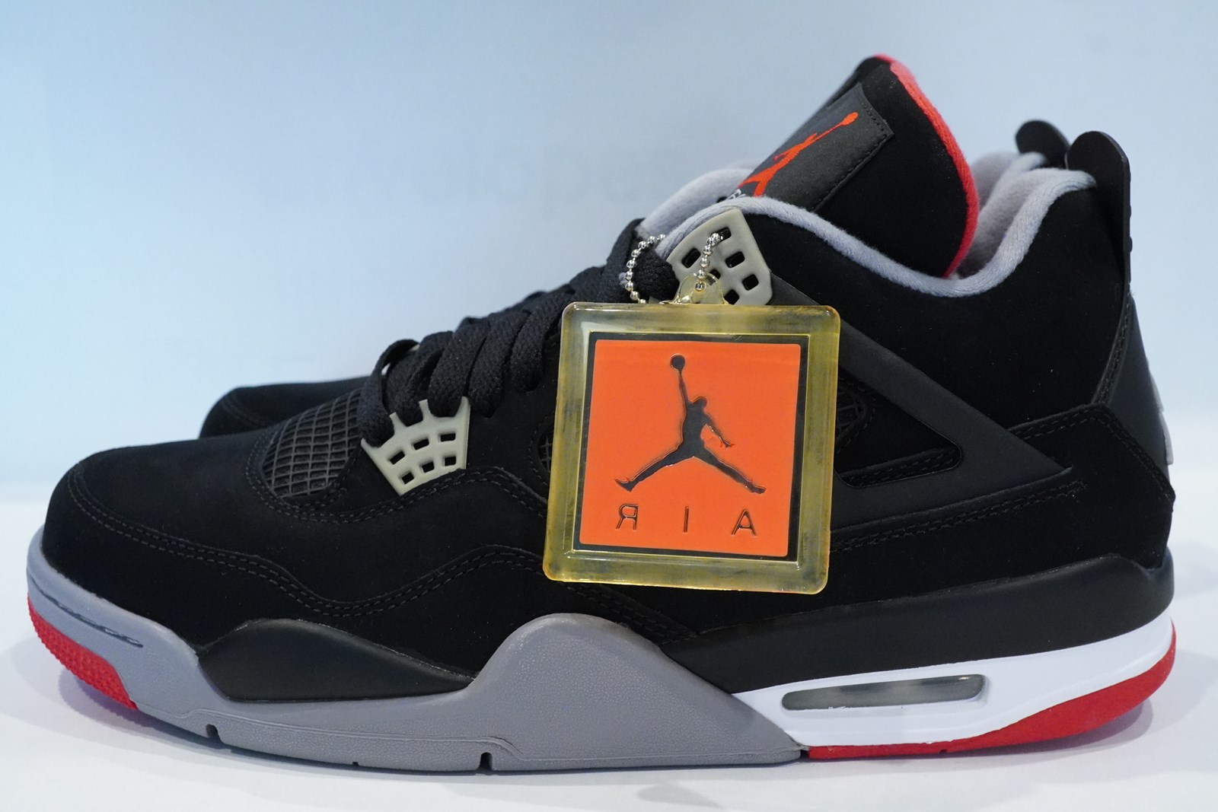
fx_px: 1523
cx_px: 609
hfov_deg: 43.6
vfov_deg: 29.9
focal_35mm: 45
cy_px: 406
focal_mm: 30
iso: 6400
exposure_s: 1/40
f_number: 8
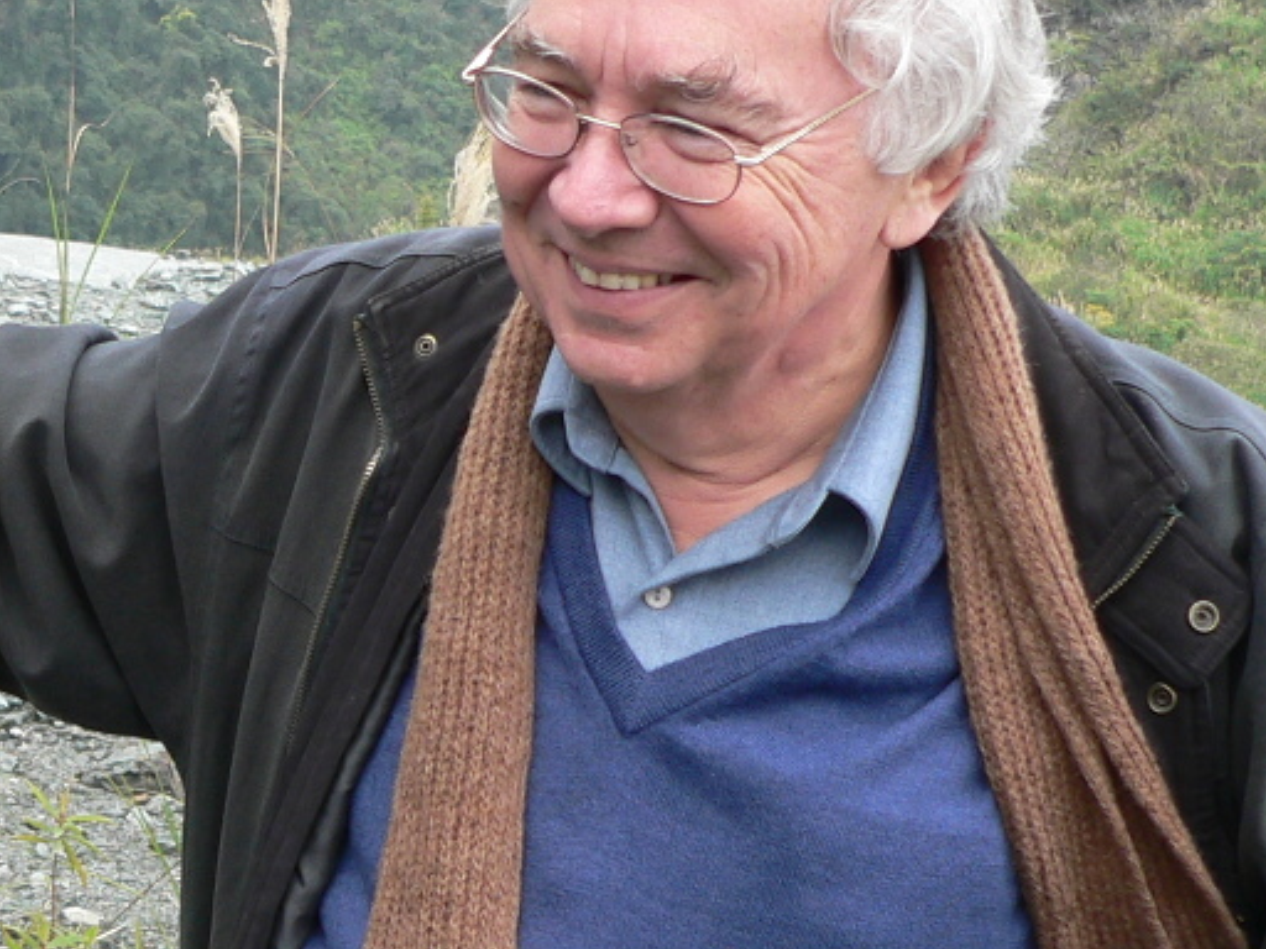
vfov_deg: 16.4
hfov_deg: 21.5
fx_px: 3292
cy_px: 685
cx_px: 274
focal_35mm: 90
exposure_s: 1/80
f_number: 2.8
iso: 80
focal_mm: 6
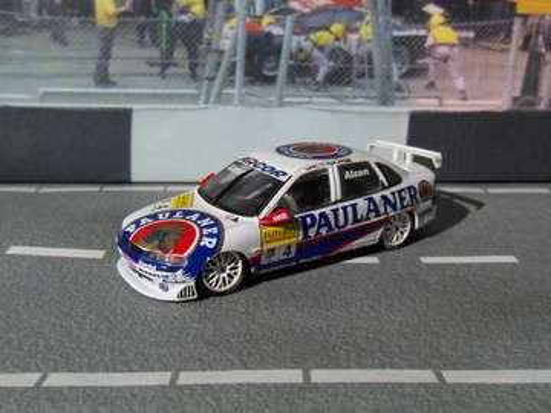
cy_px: 206
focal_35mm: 35
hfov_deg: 52.6
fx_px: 557
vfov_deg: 40.7
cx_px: 276
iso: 400
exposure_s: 1/15
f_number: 3.5
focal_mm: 6.3
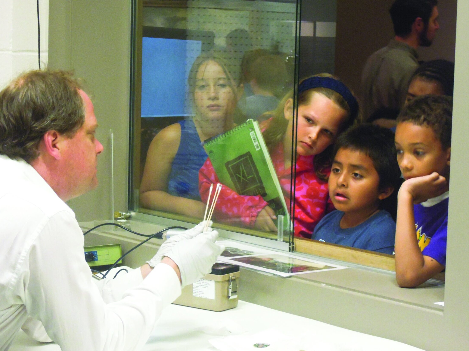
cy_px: 179
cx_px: 224
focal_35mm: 93
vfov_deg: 15.9
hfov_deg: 21.1
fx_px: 1260
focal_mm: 15.2
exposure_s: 1/20
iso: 800
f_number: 5
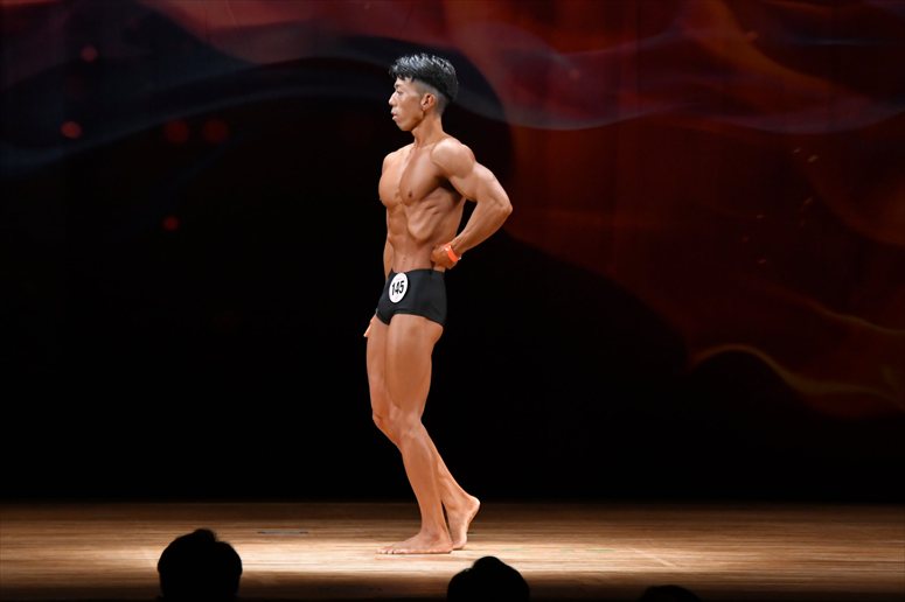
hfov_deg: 8.6
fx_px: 6030
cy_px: 301
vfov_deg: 5.7
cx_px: 452
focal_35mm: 240
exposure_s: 1/400
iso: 3200
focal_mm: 160
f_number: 5.6
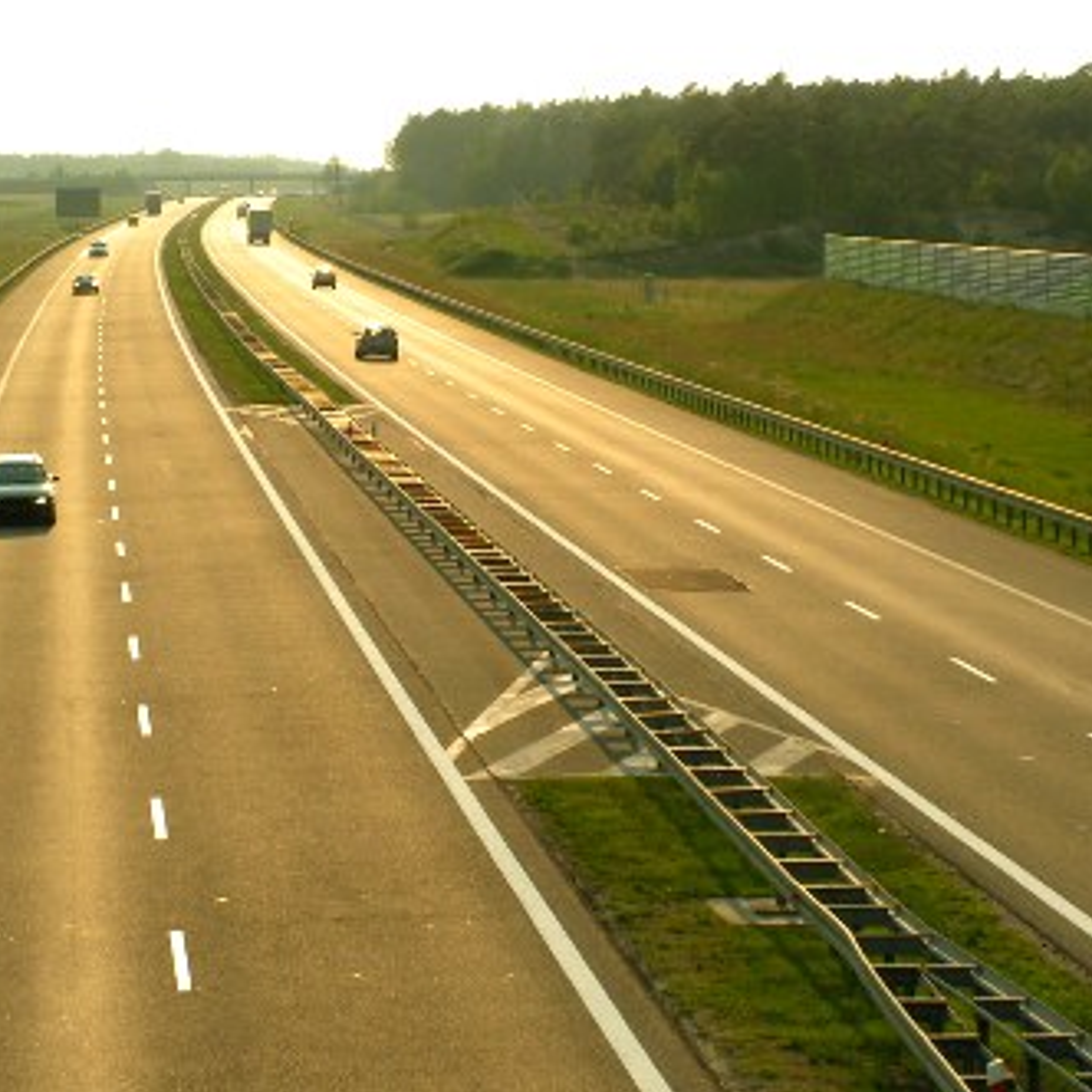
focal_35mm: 142
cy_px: 546
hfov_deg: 12.3
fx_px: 5068
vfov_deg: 12.3
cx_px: 539
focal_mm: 18.2
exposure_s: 1/320
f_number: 5.6
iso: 50
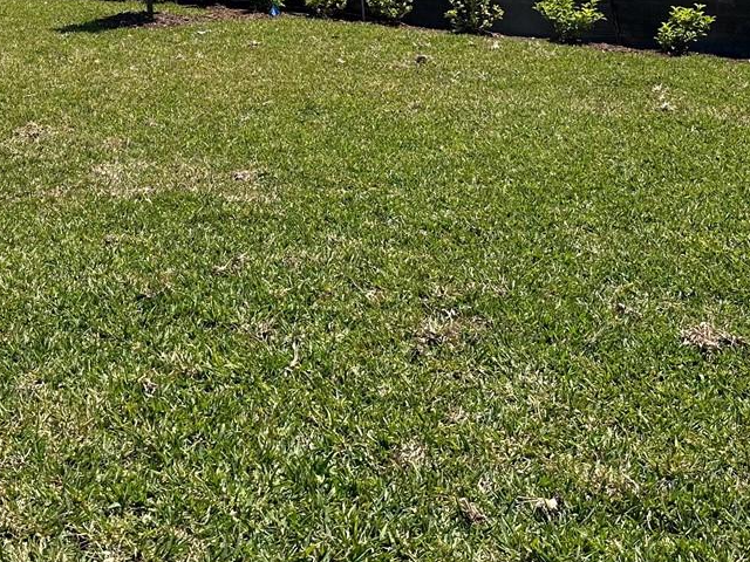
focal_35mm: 60
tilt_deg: -0.7
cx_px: 100
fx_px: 1300
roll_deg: +0.0
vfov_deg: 23.0
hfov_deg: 31.0
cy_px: -52
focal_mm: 6.86
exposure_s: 1/3861
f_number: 1.78
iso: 80
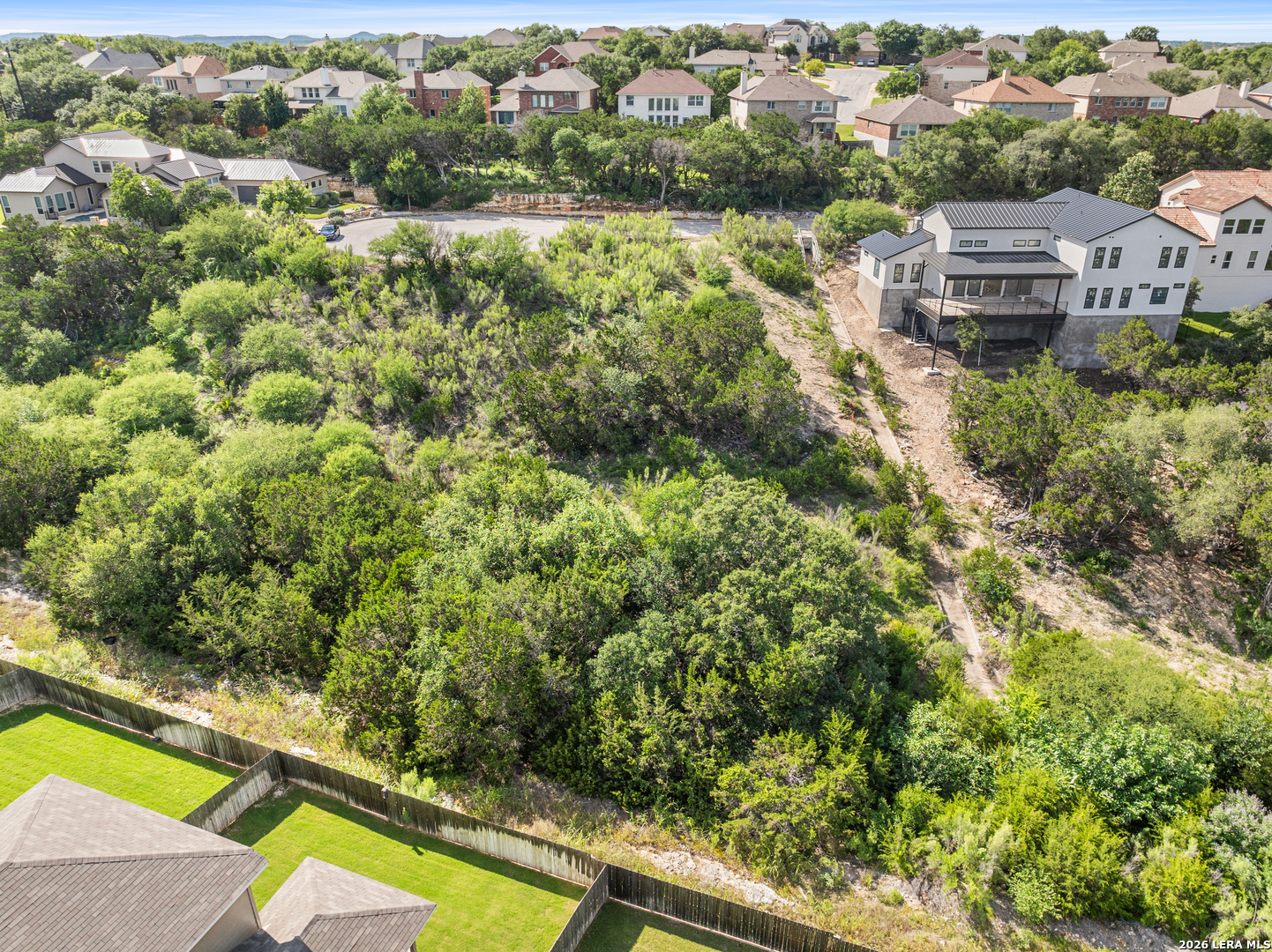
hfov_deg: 71.6
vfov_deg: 56.8
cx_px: 636
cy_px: 476
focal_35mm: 24
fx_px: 881
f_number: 2.8
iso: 380
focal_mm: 12.29
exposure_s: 1/640
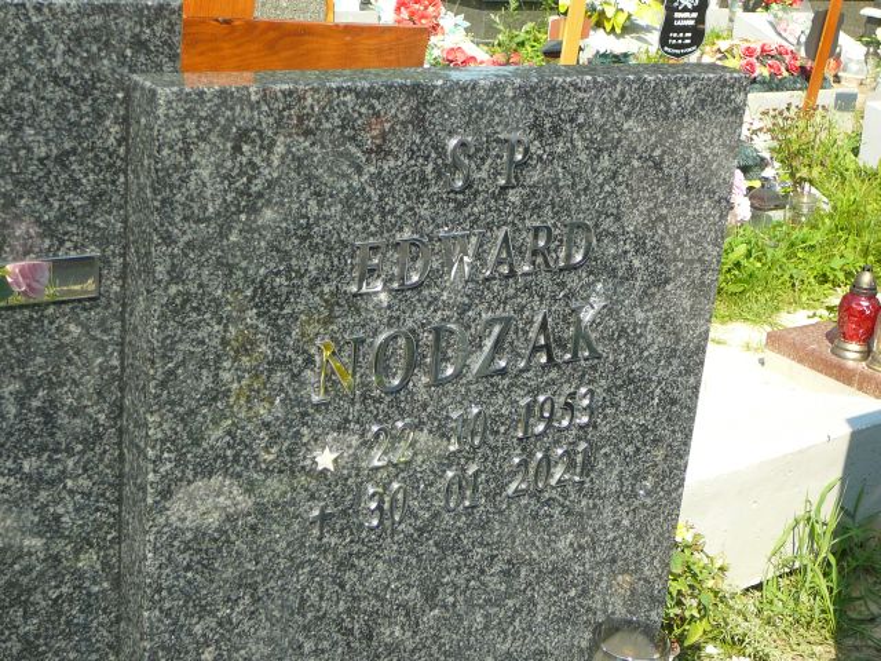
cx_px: 440
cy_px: 330
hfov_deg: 34.9
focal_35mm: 55
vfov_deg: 26.6
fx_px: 1400
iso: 80
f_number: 3.5
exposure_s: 1/320
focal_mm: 8.2
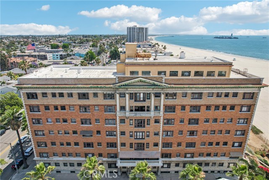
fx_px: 164
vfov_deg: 57.3
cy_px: 90
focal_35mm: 22
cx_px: 134
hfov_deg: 78.6
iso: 160
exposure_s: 1/1600
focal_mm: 8.4
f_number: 2.8
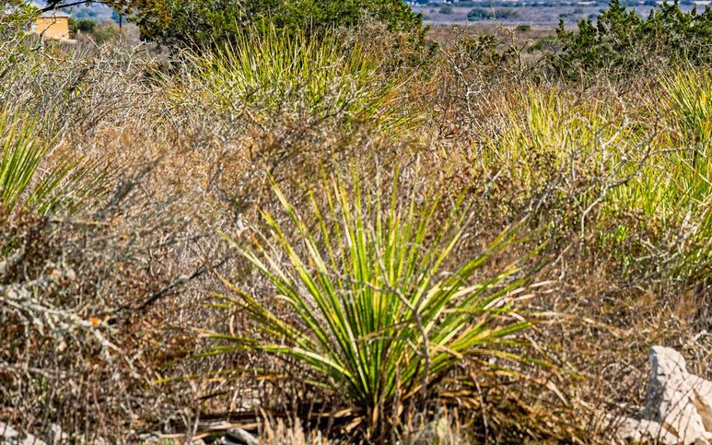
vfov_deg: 4.9
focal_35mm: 269
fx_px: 5219
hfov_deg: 7.8
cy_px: 63
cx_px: 724
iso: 100
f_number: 7.1
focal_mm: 126
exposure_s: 1/800
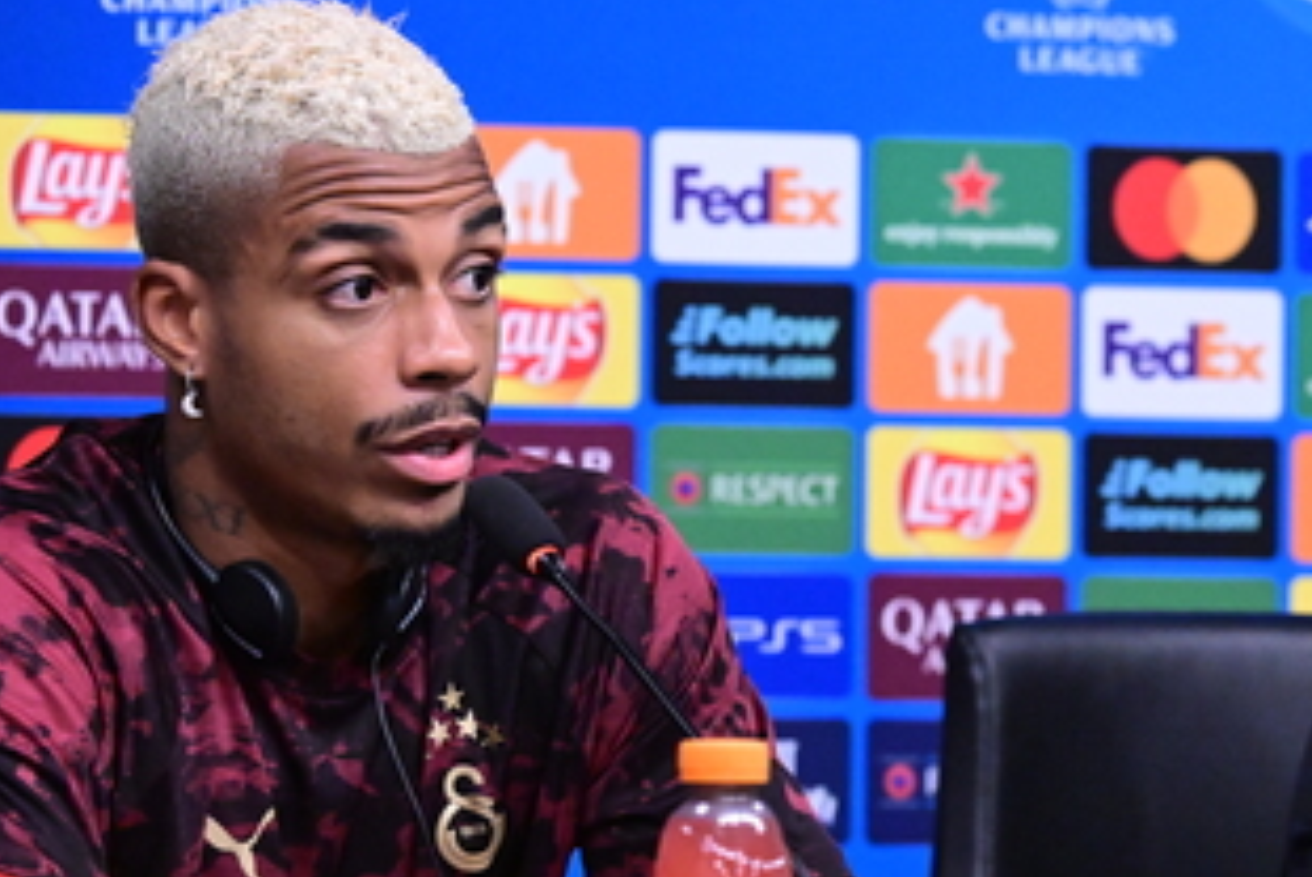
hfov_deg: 5.0
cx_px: 1105
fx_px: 14992
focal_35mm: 411
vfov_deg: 3.4
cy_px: 491
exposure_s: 1/320
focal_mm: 200
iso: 8000
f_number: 5.6
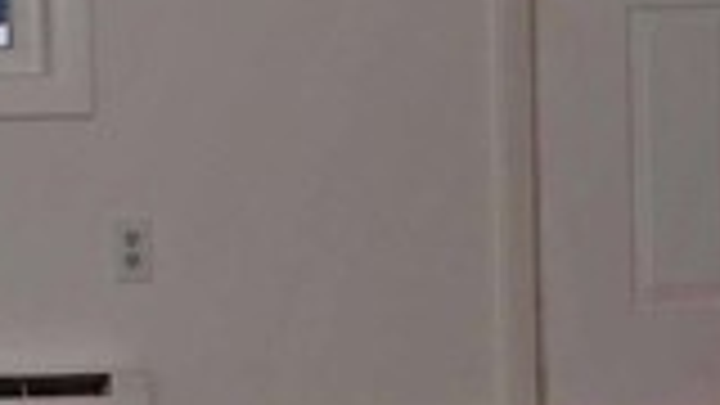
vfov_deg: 9.5
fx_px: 2444
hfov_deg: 14.7
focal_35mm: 128
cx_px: -567
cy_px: 148
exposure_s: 1/200
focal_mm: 12
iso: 200
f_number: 11
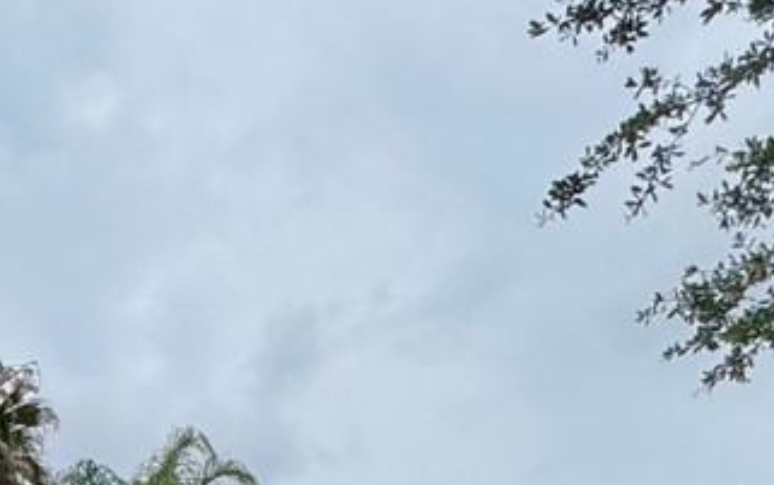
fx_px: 1562
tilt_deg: +7.1
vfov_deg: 14.9
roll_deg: +0.0
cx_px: -345
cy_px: 927
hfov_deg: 23.2
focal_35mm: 74
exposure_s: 1/2028
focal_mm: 2.22
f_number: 2.2
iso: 50
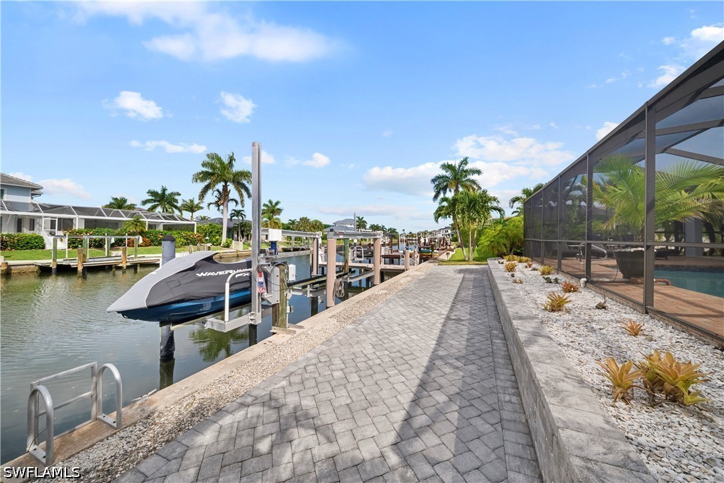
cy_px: 242
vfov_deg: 90.0
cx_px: 362
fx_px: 241
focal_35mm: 12
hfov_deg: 112.6
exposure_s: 1/800
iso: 2000
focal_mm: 12
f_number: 20
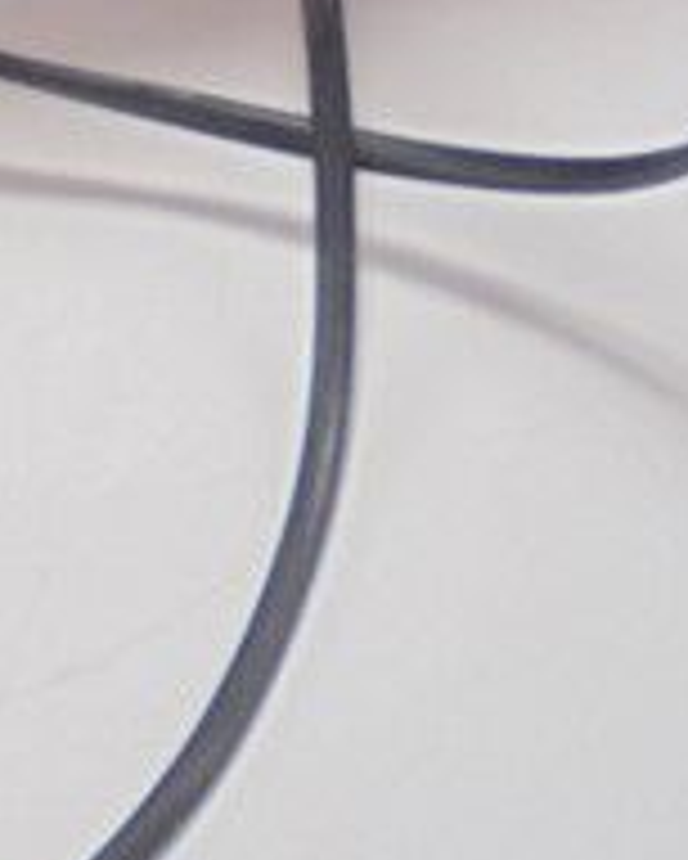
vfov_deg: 11.1
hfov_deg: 9.7
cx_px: -286
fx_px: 3967
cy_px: -932
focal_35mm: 156
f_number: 4
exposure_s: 1/40
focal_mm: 6.1
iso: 100
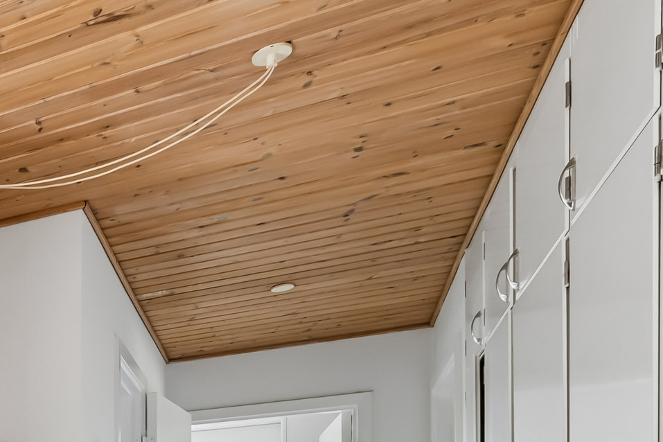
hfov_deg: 28.6
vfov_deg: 23.9
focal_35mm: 47
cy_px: 626
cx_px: -312
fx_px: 866
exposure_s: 1/8
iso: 400
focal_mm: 15
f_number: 13
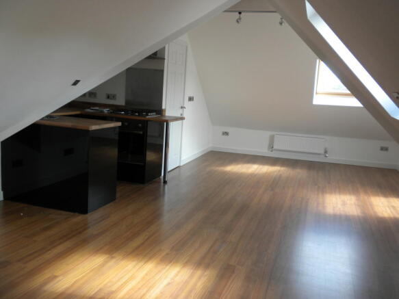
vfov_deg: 38.7
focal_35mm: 37
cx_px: 200
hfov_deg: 50.1
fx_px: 426
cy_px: 150
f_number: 3.5
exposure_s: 1/56
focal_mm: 6.6
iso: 102
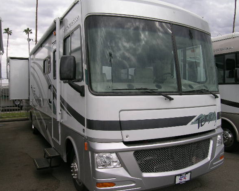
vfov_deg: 48.5
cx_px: 117
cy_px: 98
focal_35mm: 30
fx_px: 212
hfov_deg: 58.8
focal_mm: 5.8
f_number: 5
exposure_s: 1/192
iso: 50
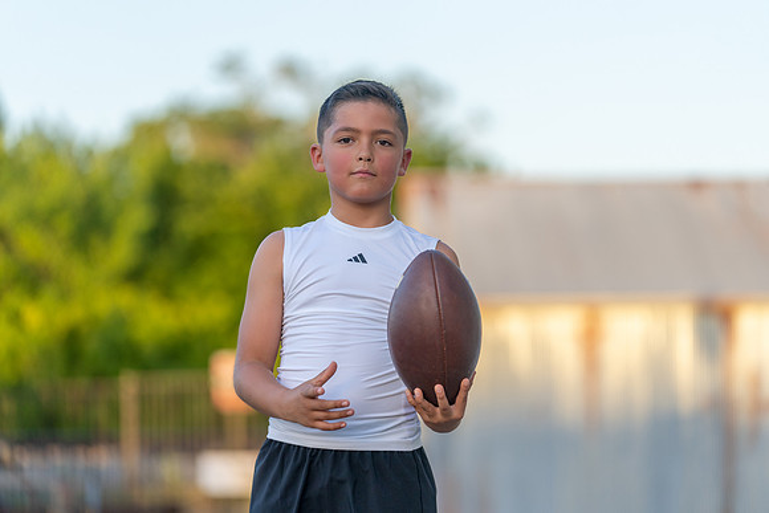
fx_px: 3241
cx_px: 384
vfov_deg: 9.1
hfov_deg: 13.5
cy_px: 256
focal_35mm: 152
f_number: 2.8
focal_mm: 150
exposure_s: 1/1000
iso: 320
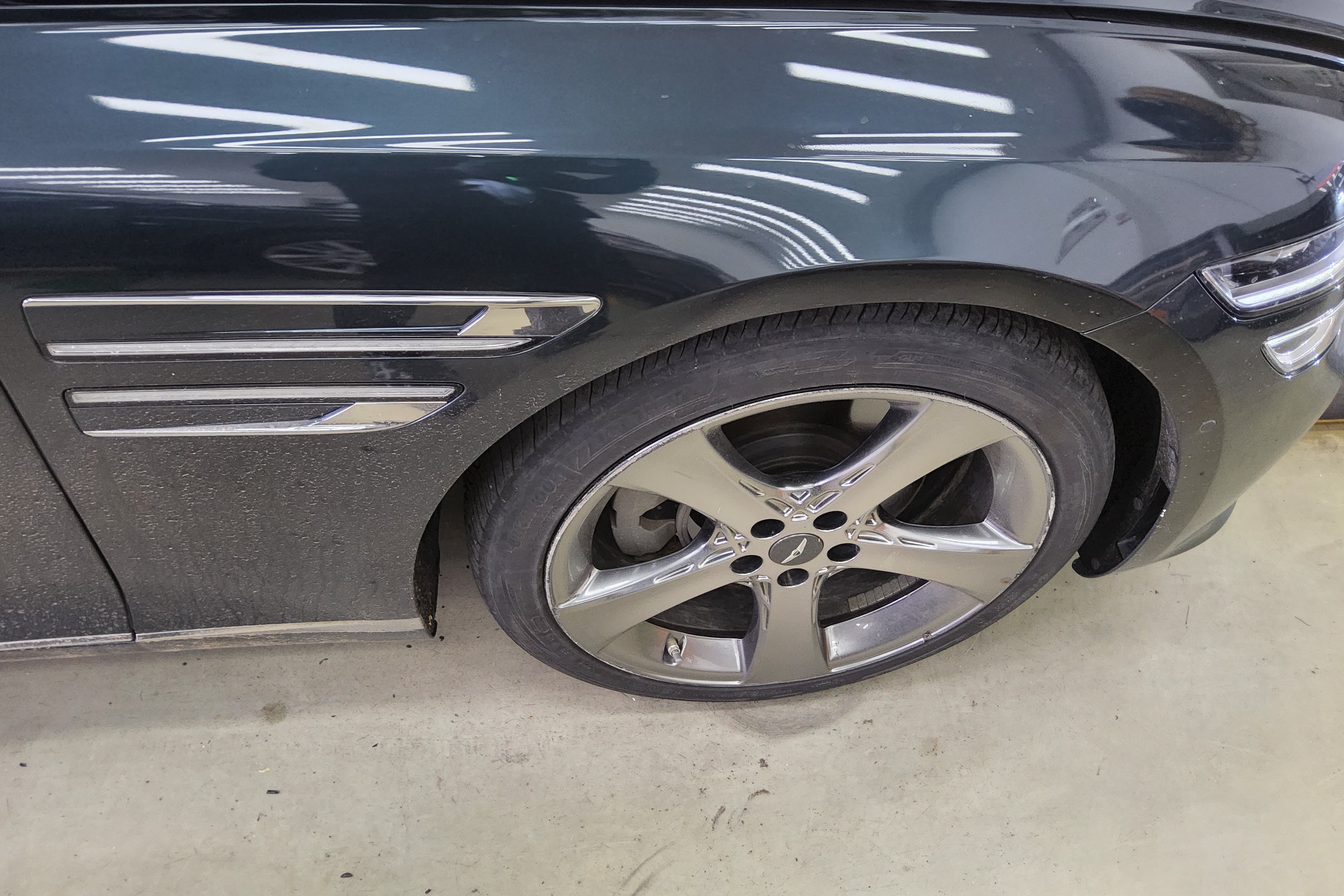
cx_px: 677
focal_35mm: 27
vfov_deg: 47.9
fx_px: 1008
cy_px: 412
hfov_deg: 67.4
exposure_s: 1/120
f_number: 2
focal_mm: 3.08
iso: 250
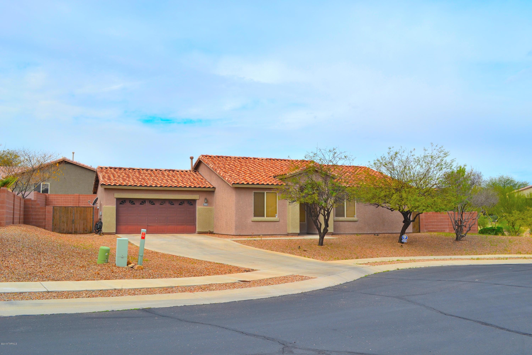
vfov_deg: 40.0
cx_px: 266
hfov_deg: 57.2
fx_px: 488
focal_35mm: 33
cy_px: 178
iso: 100
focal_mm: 22
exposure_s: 1/250
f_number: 8
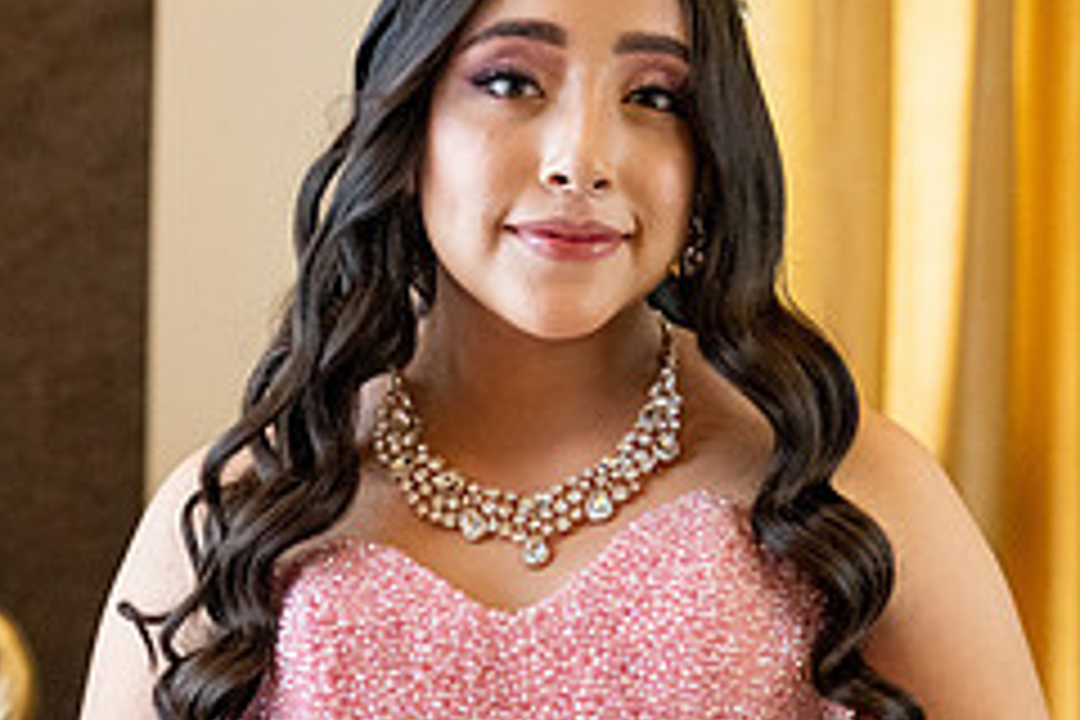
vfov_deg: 12.3
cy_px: 596
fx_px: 3330
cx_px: 562
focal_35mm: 111
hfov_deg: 18.4
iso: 4000
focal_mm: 46
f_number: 3.2
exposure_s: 1/400
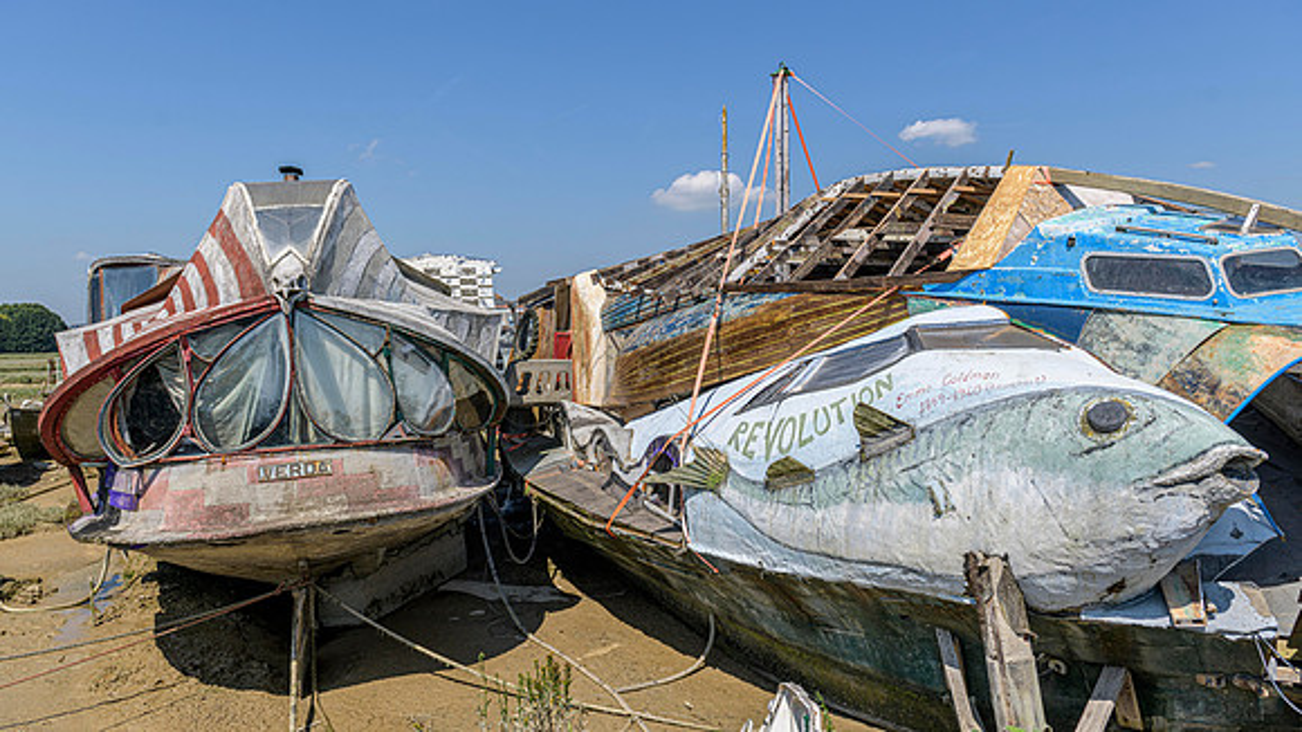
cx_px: 651
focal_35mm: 25
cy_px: 316
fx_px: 868
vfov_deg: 45.6
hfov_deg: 73.8
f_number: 5.6
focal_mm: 24
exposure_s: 1/800
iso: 64
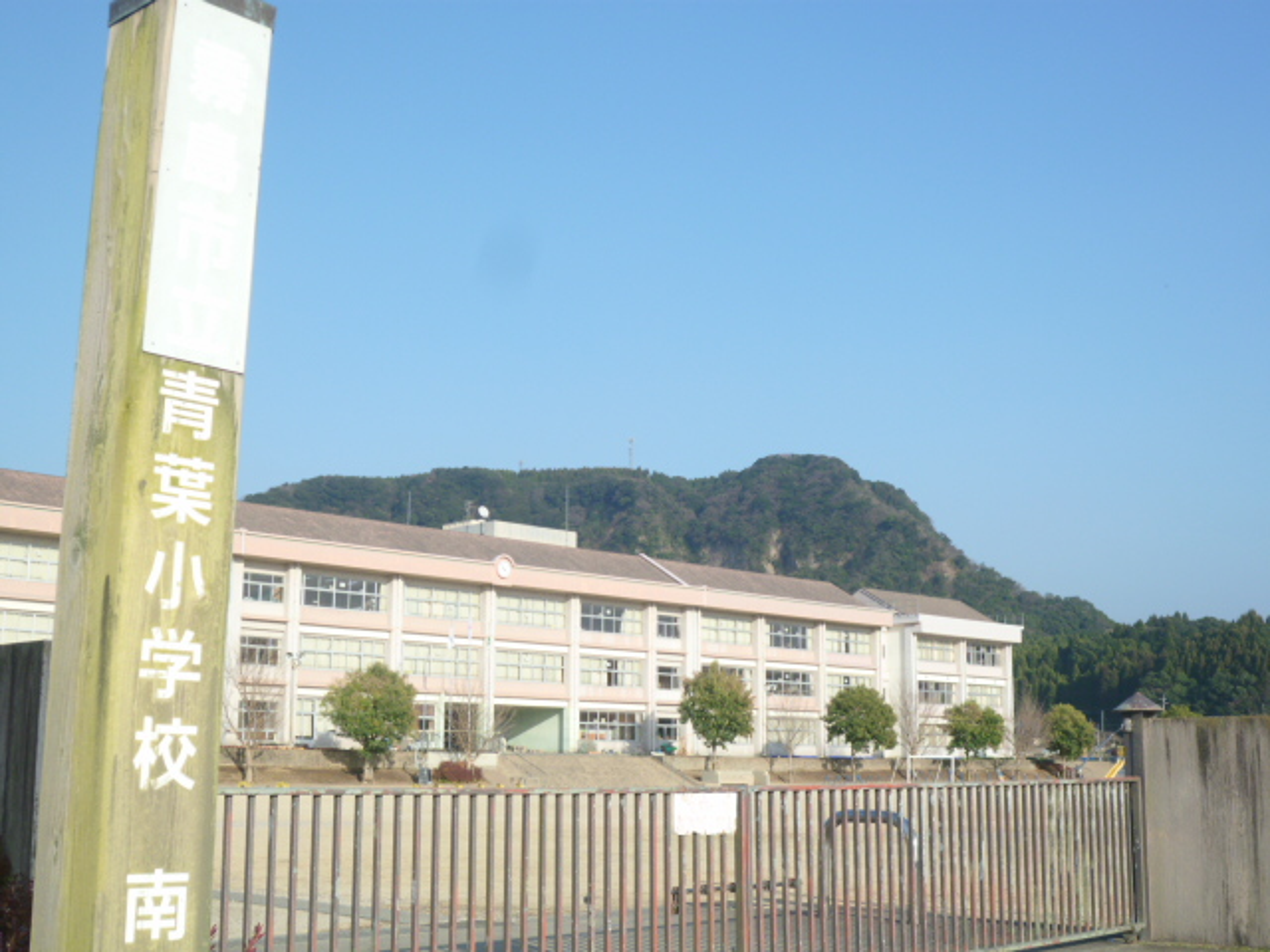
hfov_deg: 43.9
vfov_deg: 33.6
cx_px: 635
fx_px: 1578
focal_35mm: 43
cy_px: 476
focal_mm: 7.7
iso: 80
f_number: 3.7
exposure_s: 1/400
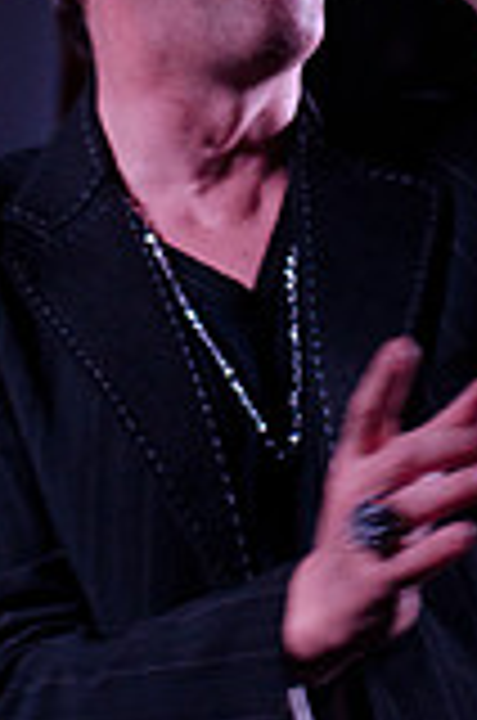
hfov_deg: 6.2
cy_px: -63
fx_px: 4391
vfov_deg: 9.3
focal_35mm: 220
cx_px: 243
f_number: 2.8
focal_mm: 52
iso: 2000
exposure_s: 1/40
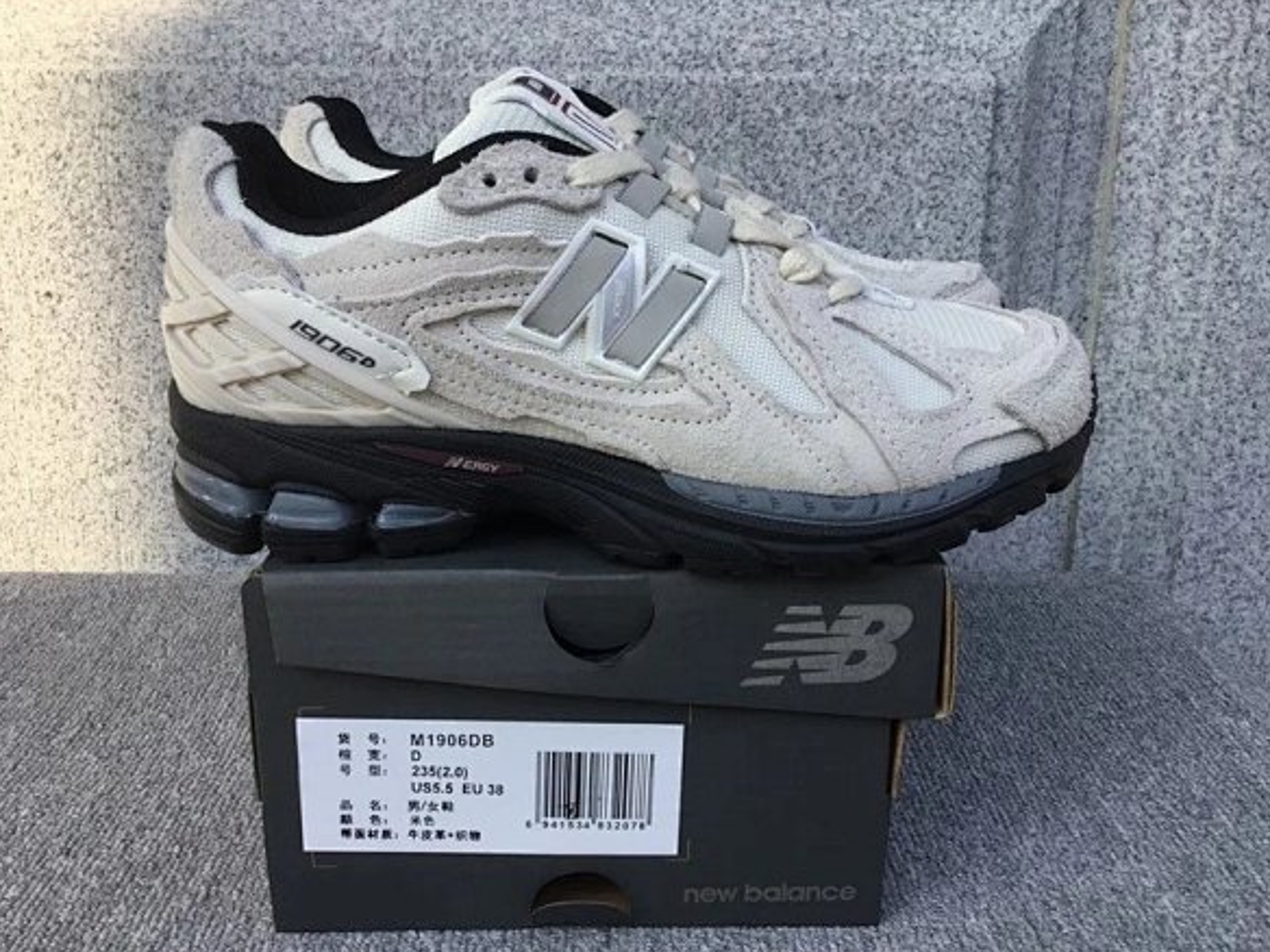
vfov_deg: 41.8
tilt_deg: -17.3
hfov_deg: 54.0
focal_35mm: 34
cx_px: 650
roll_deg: -0.1
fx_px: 1247
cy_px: 502
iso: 25
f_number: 2.4
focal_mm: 3.3
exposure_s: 1/357
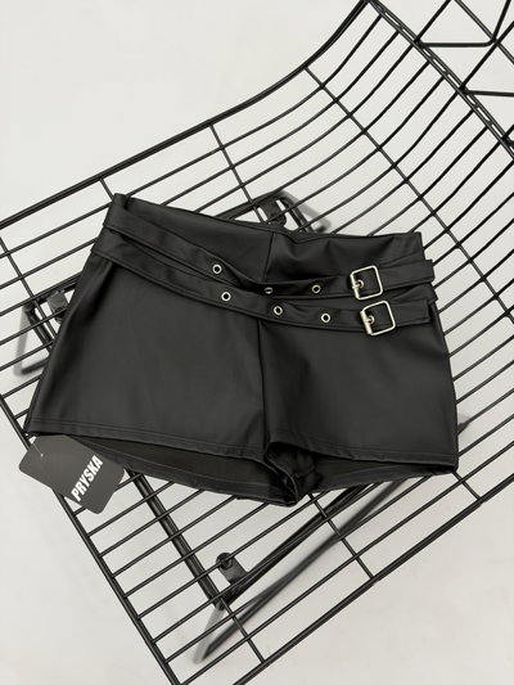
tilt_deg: -76.5
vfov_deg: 39.6
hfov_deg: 30.3
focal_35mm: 48
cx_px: 257
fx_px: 950
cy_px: 342
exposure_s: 1/50
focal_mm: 6.76
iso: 64
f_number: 1.78
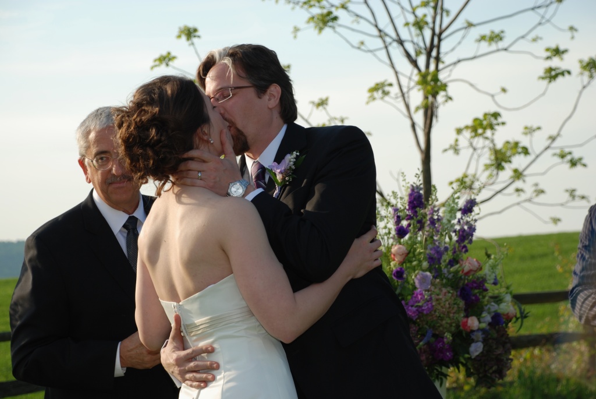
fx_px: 1864
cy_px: 200
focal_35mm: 112
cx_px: 298
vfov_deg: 12.2
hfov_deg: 18.2
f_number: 6.3
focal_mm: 75
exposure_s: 1/160
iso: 100
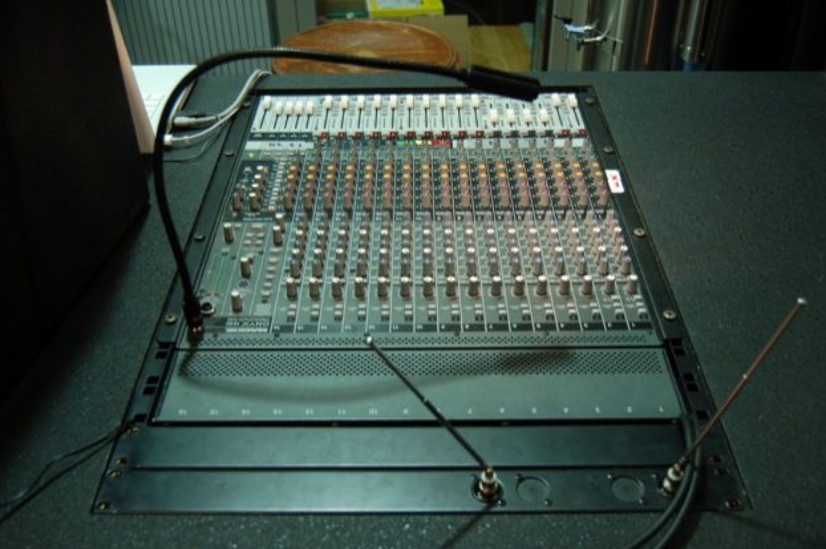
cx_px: 420
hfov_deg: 53.8
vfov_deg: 37.2
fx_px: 814
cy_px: 272
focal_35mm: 36
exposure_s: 1/13
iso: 800
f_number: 3.8
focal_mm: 23
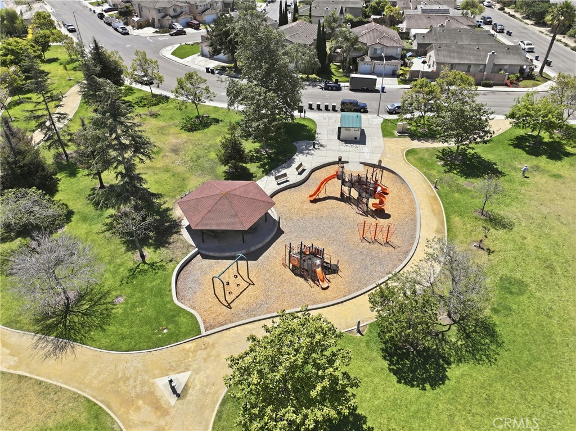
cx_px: 288
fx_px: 399
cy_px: 216
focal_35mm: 24
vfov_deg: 56.8
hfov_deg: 71.6
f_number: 2.8
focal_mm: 12.3
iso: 100
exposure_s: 1/1250
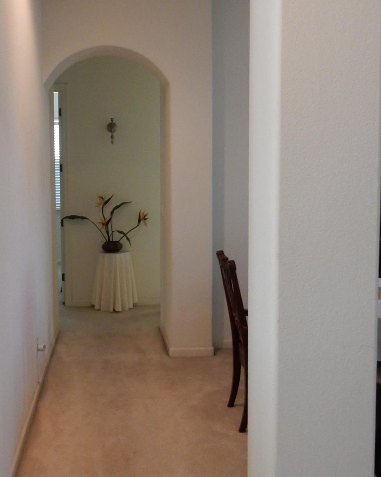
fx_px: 564
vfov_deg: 45.7
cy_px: 217
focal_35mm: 40
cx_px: 130
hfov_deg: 37.0
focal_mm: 4.5
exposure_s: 1/20
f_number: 3.7
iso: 400
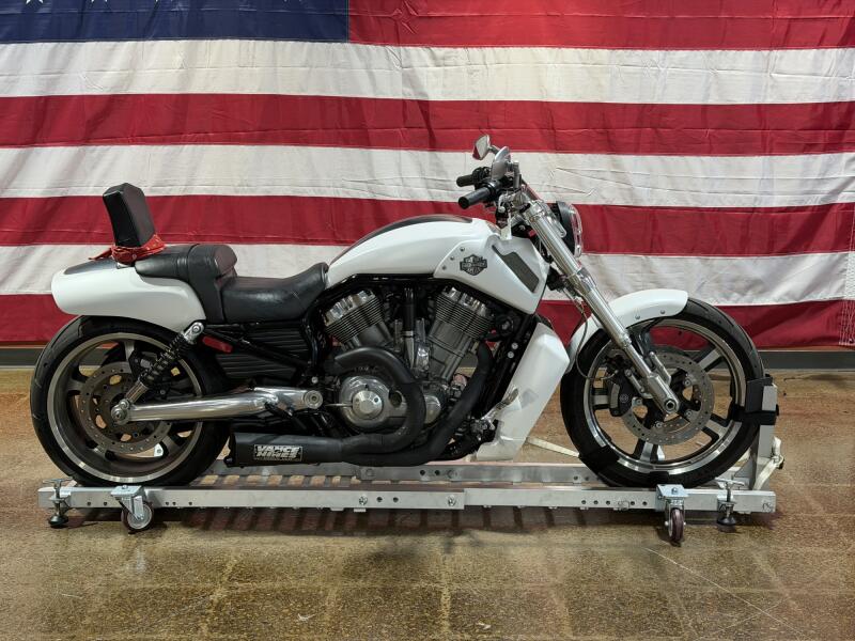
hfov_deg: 39.7
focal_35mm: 48
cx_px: 428
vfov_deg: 30.3
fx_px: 1186
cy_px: 320
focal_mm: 6.76
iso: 64
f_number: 1.78
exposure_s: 1/60
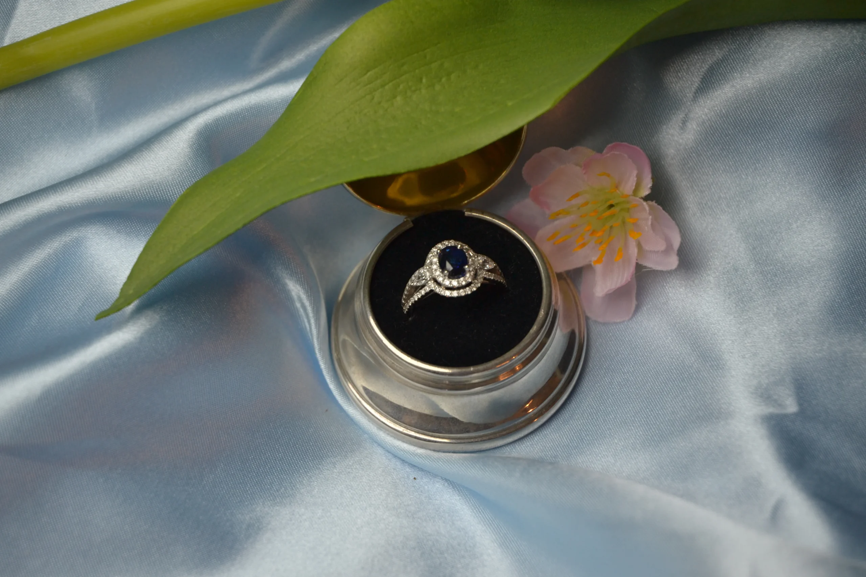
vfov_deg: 18.2
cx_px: 433
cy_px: 288
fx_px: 1804
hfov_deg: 27.0
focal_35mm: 75
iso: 320
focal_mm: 50
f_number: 4.5
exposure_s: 1/125
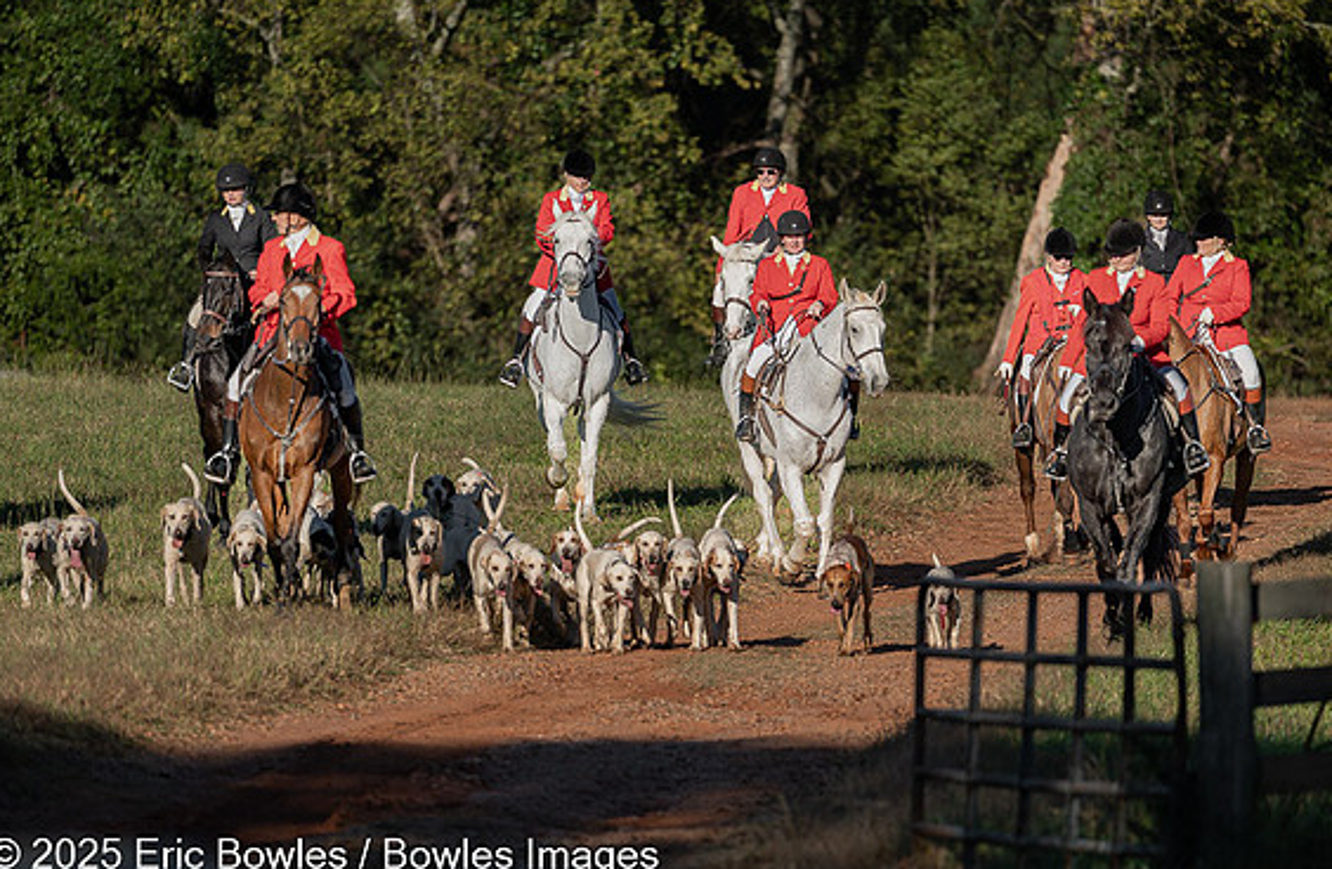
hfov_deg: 4.7
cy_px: 468
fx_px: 16099
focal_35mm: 438
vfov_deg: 3.1
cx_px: 715
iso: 640
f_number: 4.5
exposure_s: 1/4000
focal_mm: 400
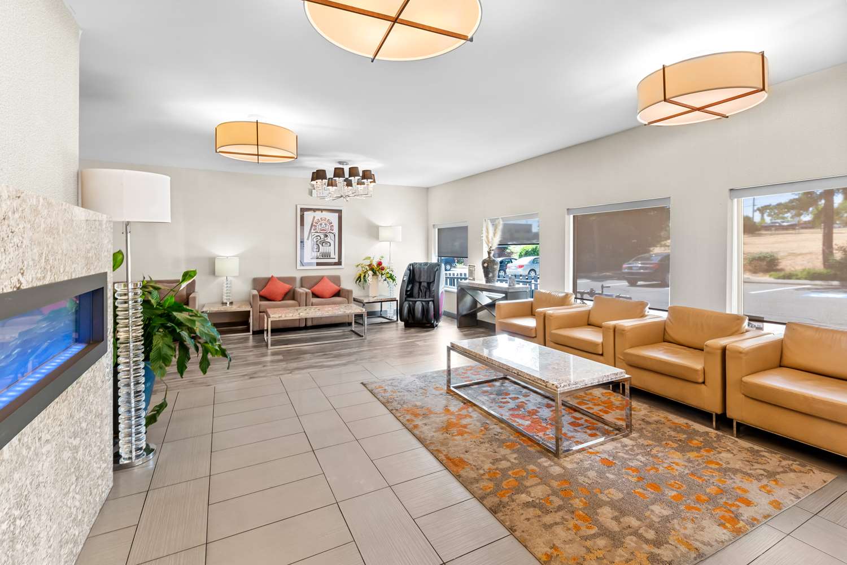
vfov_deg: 73.7
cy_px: 282
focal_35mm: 16
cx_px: 424
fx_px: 376
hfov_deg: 96.7
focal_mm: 16
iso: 200
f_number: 9
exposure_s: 1/3
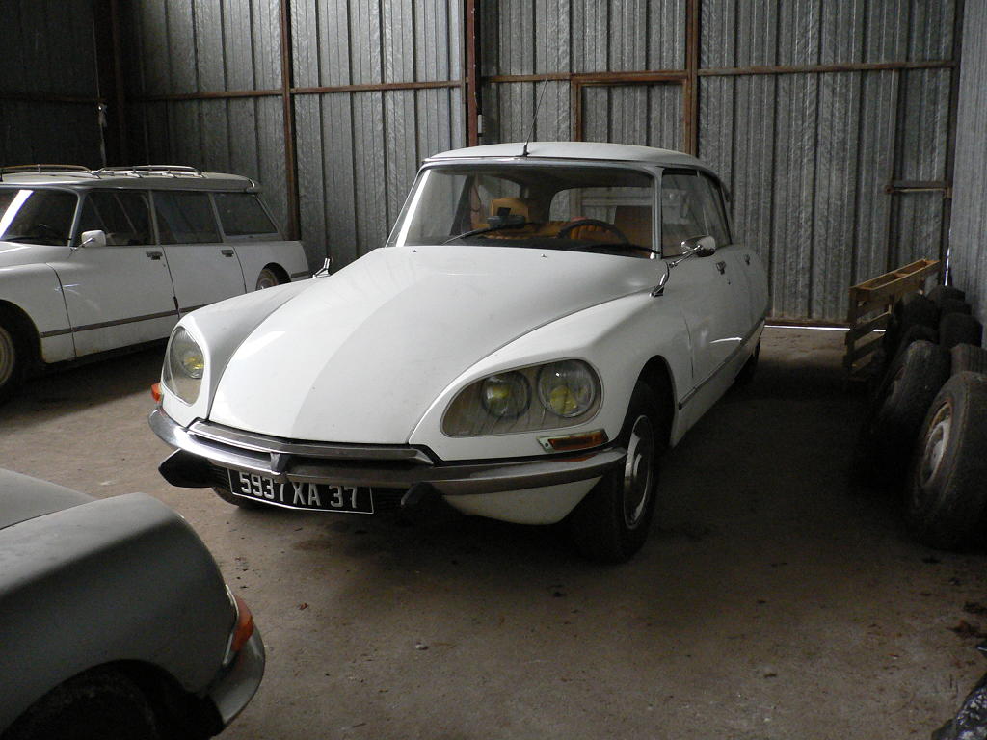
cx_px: 494
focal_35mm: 35
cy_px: 370
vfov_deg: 40.7
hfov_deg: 52.6
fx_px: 998
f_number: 2.8
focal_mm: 5.8
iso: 200
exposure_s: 1/8
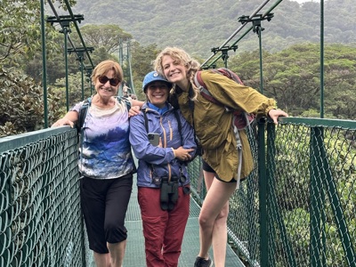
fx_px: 494
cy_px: 134
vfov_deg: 30.3
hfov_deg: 39.7
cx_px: 178
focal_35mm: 48
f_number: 1.78
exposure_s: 1/422
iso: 64
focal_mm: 6.86
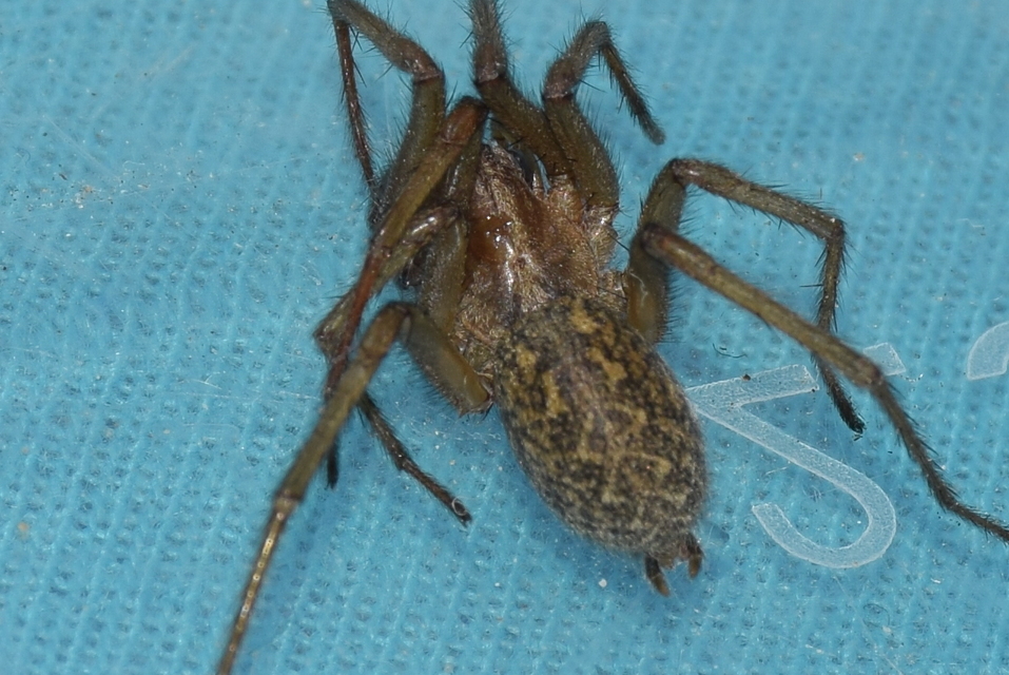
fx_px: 4713
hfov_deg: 12.2
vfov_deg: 8.2
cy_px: 338
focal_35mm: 168
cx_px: 504
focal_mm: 112
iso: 100
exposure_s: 1/160
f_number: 13
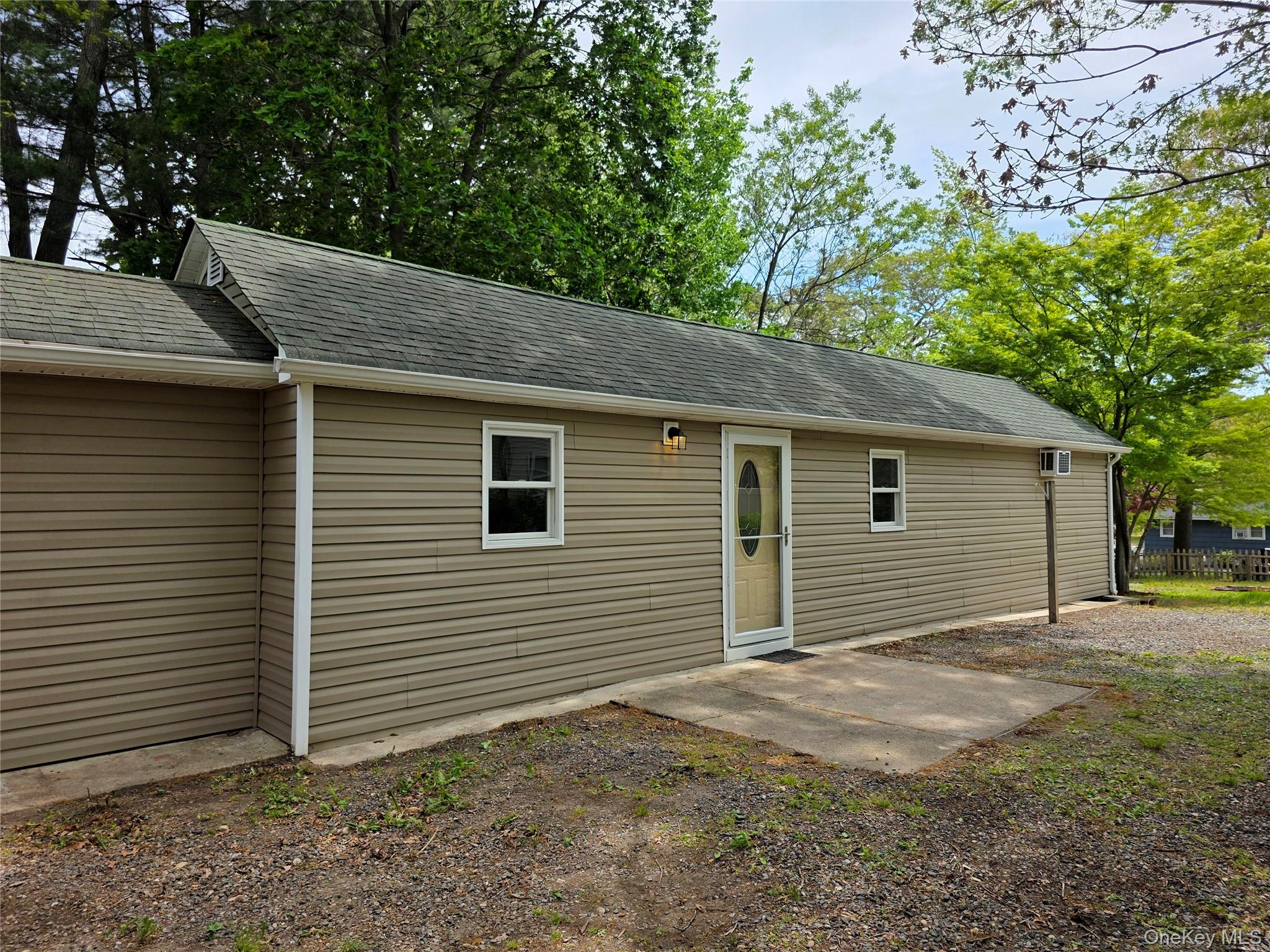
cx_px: 635
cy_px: 476
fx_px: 844
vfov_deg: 58.9
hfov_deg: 73.9
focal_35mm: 23
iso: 80
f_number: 1.7
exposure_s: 1/5000
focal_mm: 6.3
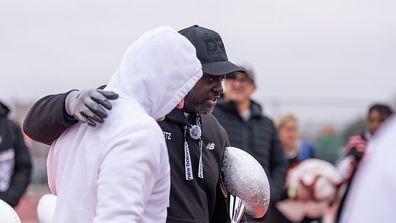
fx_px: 1523
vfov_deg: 8.4
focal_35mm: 145
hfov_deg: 14.8
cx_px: 205
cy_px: 138
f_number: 2.8
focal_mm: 123
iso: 100
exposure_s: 1/800
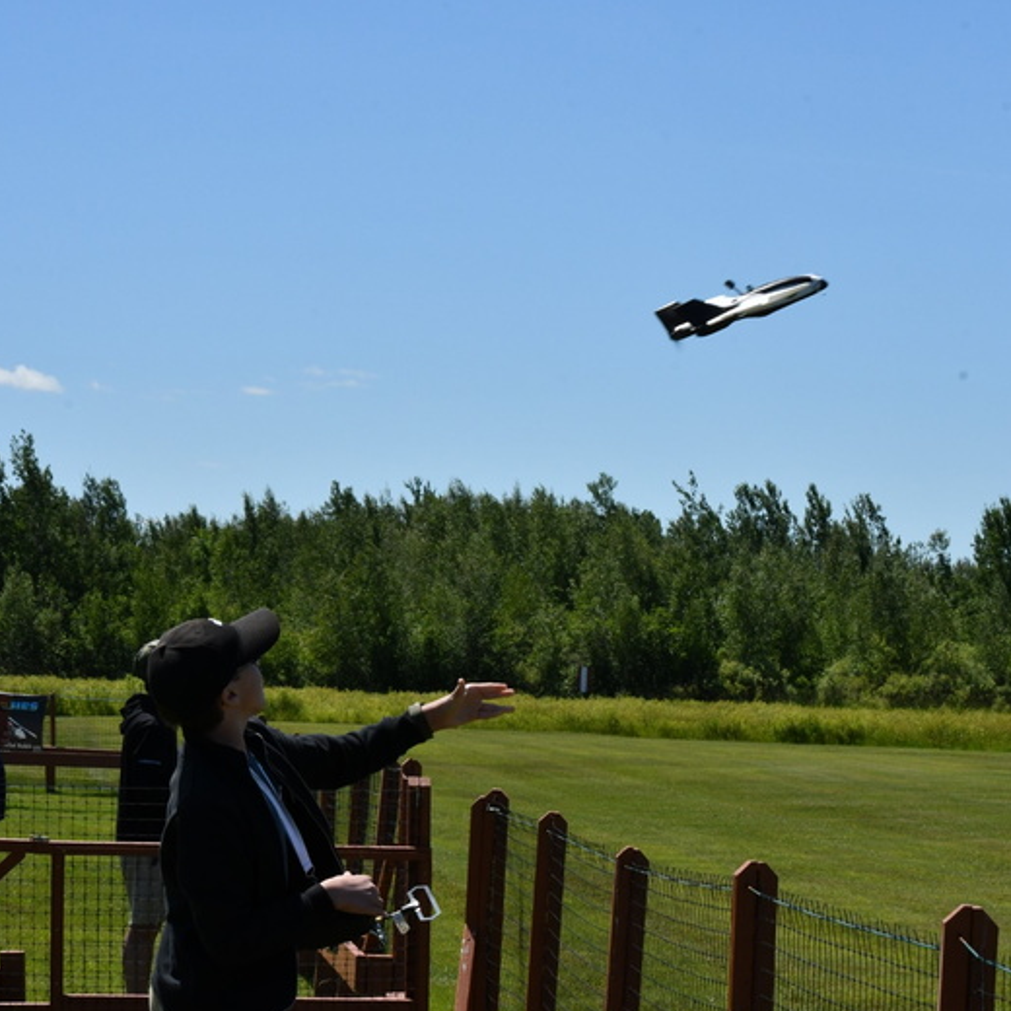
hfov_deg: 16.4
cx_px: 743
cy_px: 506
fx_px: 3503
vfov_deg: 16.4
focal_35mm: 106
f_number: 16
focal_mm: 55
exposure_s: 1/800
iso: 800
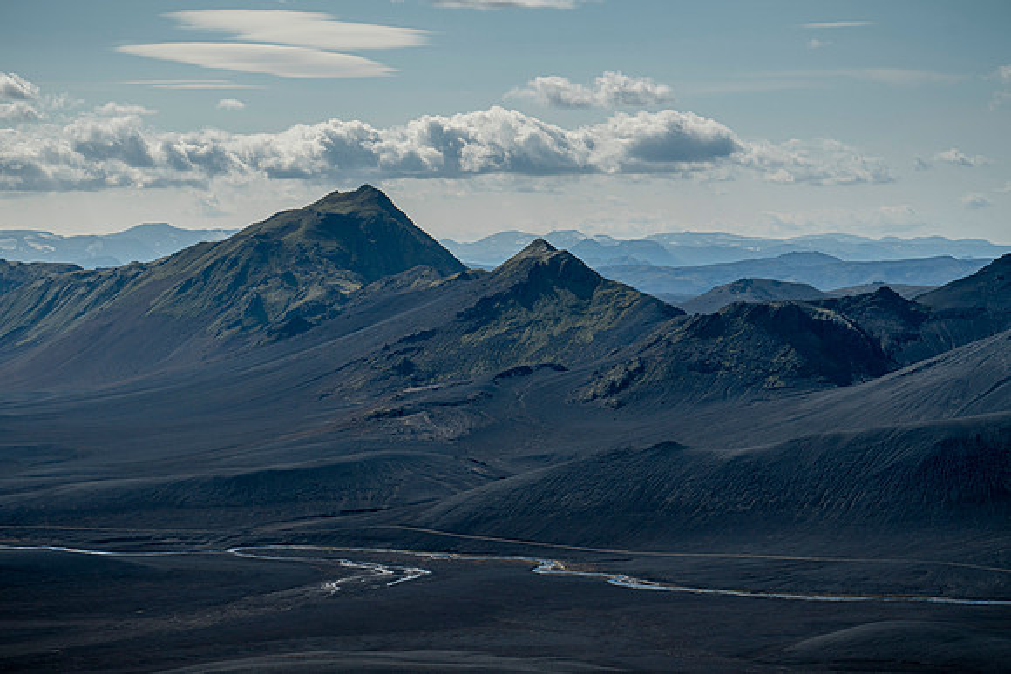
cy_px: 335
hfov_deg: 17.4
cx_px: 460
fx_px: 3312
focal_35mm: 118
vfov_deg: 11.6
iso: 200
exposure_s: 1/640
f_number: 7.1
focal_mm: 105
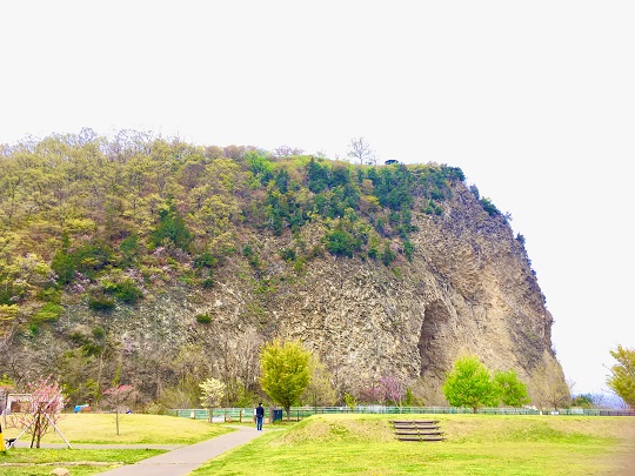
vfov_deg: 48.2
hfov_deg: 61.7
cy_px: 238
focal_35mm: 29
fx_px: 532
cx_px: 318
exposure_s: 1/371
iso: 25
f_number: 2.2
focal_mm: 4.15
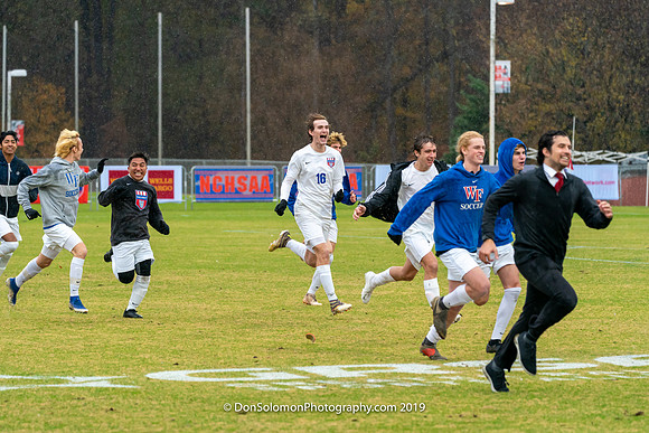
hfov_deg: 10.2
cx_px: 324
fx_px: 3640
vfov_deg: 6.8
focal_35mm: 202
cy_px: 216
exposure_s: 1/1000
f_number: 5.6
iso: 3200
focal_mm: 200
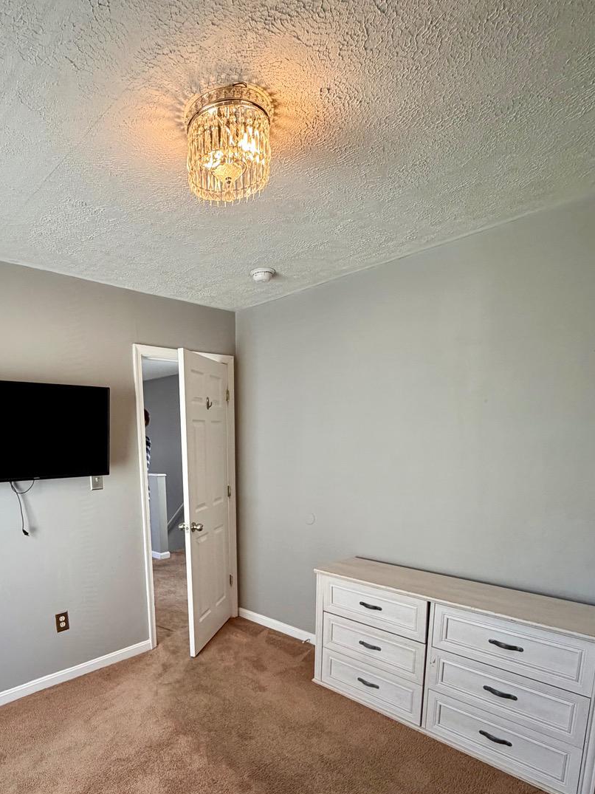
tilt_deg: -10.8
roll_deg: +1.9
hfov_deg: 64.3
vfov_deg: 79.0
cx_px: 199
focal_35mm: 20
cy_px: 531
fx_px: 458
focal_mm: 2.22
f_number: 2.2
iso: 250
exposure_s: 1/120
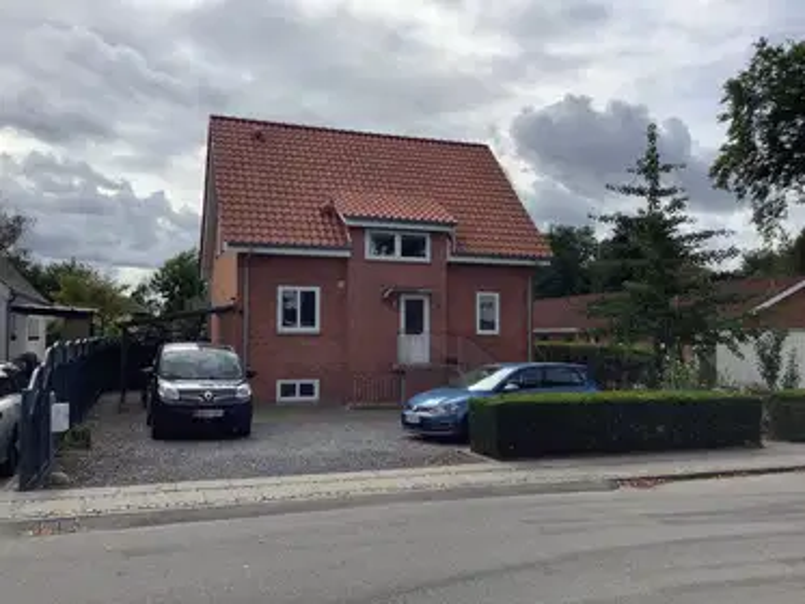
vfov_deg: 45.5
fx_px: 721
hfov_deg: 58.3
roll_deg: -0.8
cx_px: 402
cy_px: 302
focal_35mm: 31
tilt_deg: +2.9
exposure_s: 1/1812
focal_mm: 3.3
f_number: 2.4
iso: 25
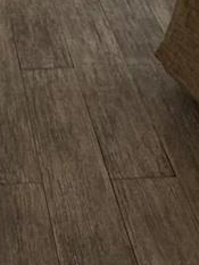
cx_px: -61
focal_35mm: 72
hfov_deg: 18.9
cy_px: -304
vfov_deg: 17.0
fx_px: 551
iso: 320
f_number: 2.2
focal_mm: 2.22
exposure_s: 1/78
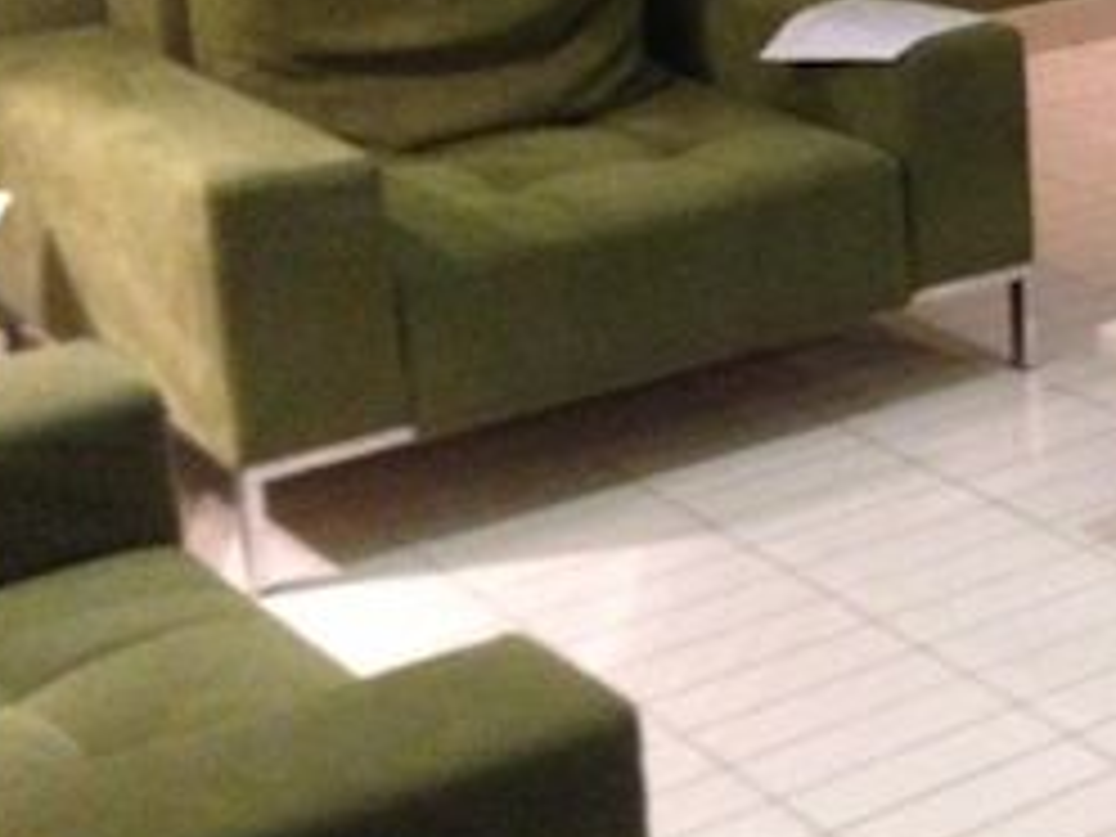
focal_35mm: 93
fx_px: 2998
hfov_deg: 19.3
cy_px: 65
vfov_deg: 15.7
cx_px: 1508
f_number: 2.4
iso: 500
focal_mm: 4.12
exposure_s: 1/15
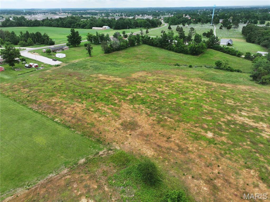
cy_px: 101
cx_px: 135
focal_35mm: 24
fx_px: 187
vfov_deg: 56.7
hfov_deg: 71.6
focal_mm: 12.29
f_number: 2.8
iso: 120
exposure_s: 1/1000
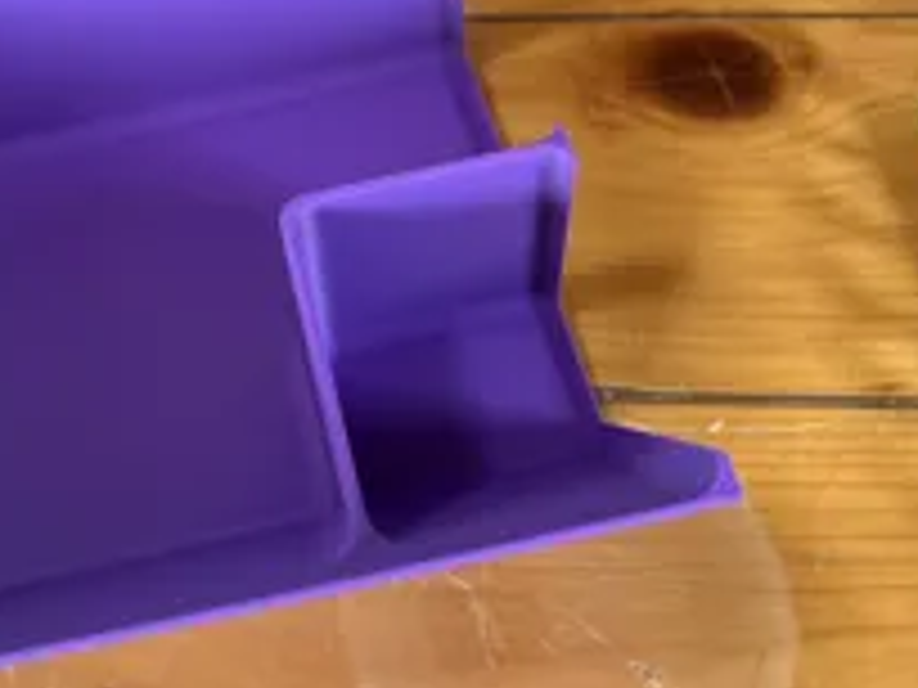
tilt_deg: -52.5
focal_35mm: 51
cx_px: 266
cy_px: 121
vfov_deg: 27.9
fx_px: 1352
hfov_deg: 36.9
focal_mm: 5.7
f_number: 1.5
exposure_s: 1/60
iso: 200
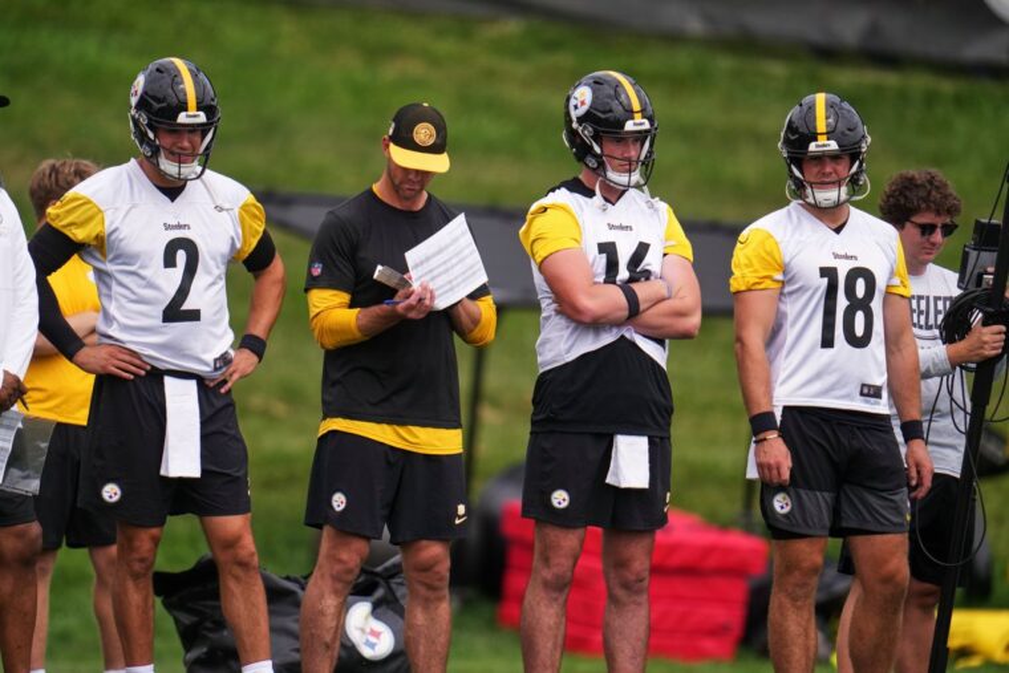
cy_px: 336
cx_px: 504
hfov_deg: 2.6
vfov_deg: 1.7
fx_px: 22425
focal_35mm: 800
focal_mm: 800
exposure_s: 1/2000
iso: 640
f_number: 5.6
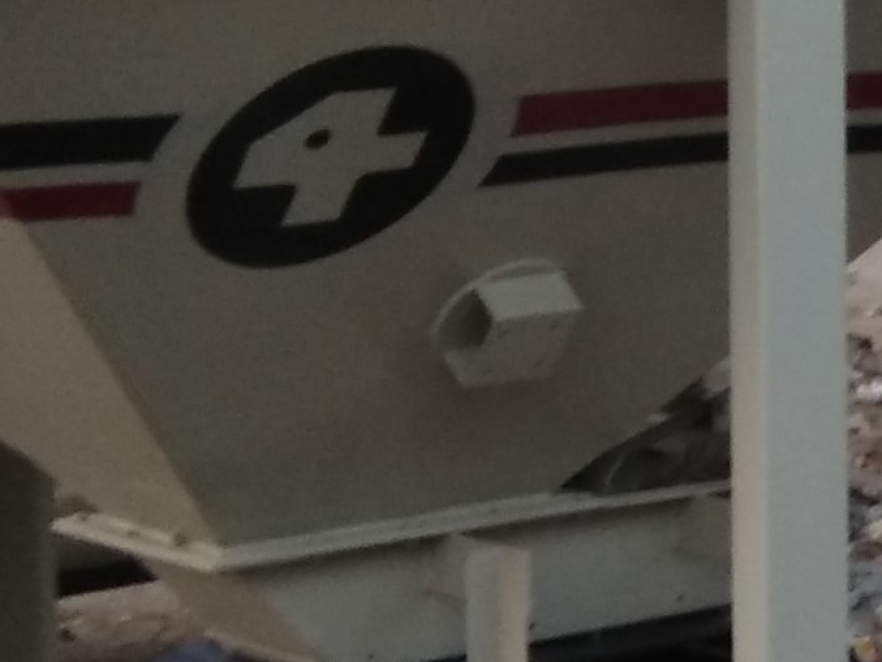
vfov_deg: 11.5
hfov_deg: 13.9
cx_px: 1485
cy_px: 407
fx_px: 3287
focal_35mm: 129
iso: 200
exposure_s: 1/33
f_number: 2
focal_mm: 3.57
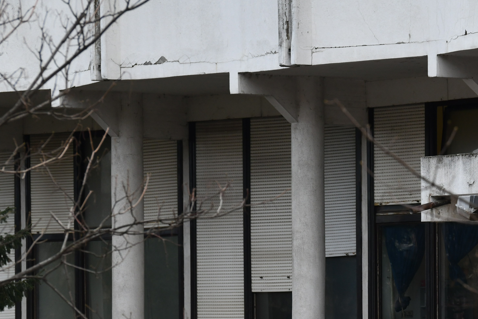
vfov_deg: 4.2
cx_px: 459
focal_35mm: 327
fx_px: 4342
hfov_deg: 6.3
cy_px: 321
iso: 640
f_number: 5
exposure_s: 1/1250
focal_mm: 155
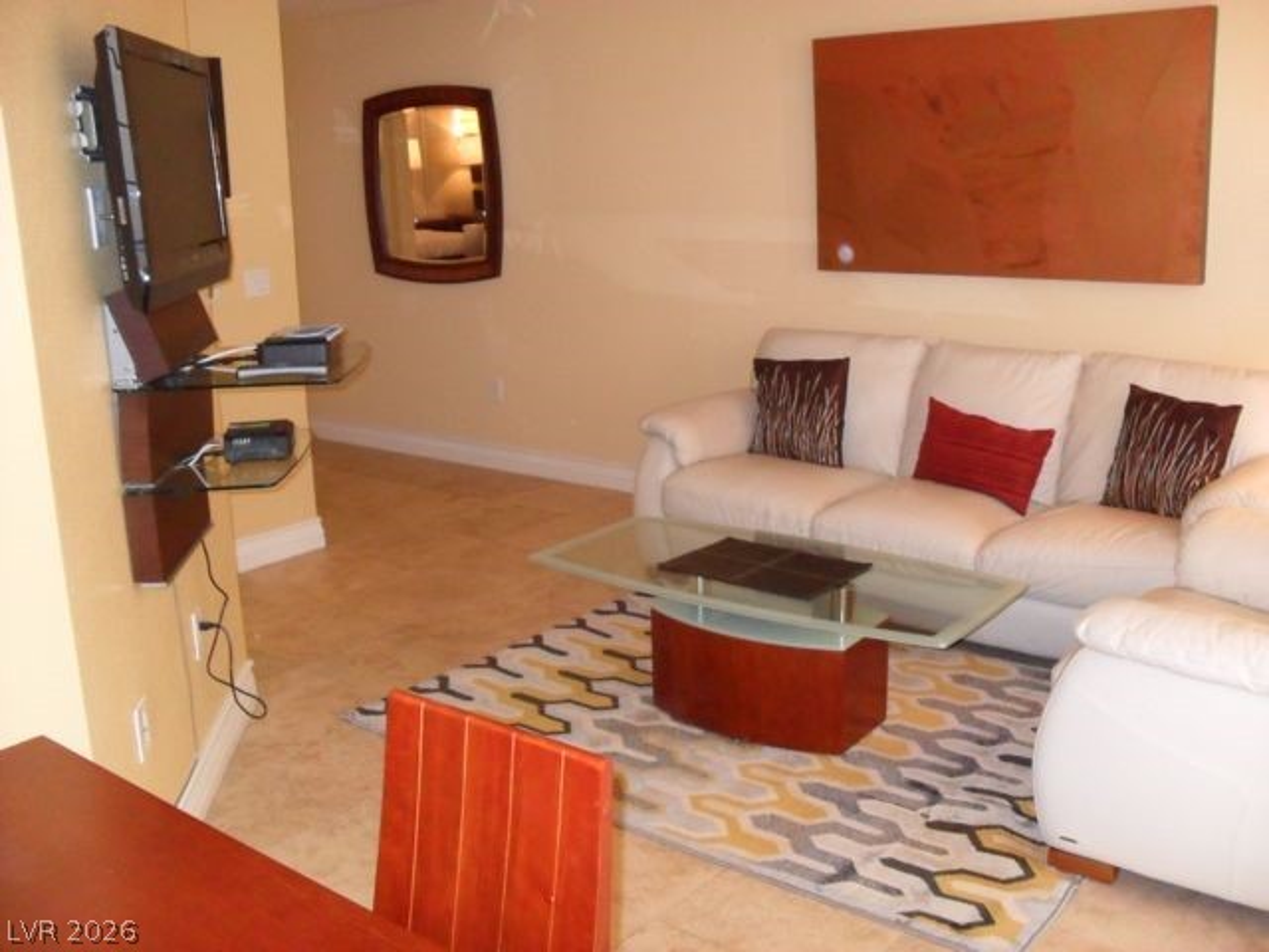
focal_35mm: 35
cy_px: 476
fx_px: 1283
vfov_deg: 40.7
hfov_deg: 52.6
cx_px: 634
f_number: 3
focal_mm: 6.3
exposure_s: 1/45
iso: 320
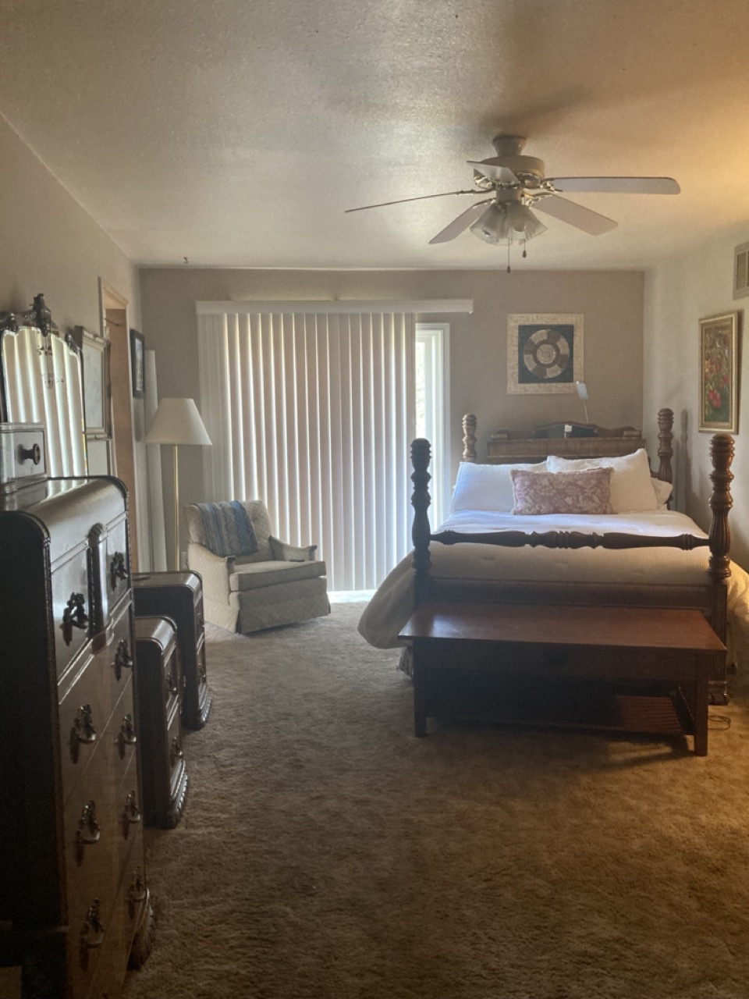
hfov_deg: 49.7
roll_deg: +0.2
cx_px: 374
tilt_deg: -4.1
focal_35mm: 28
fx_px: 808
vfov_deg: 63.4
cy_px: 500
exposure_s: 1/50
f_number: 1.8
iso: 320
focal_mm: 3.99
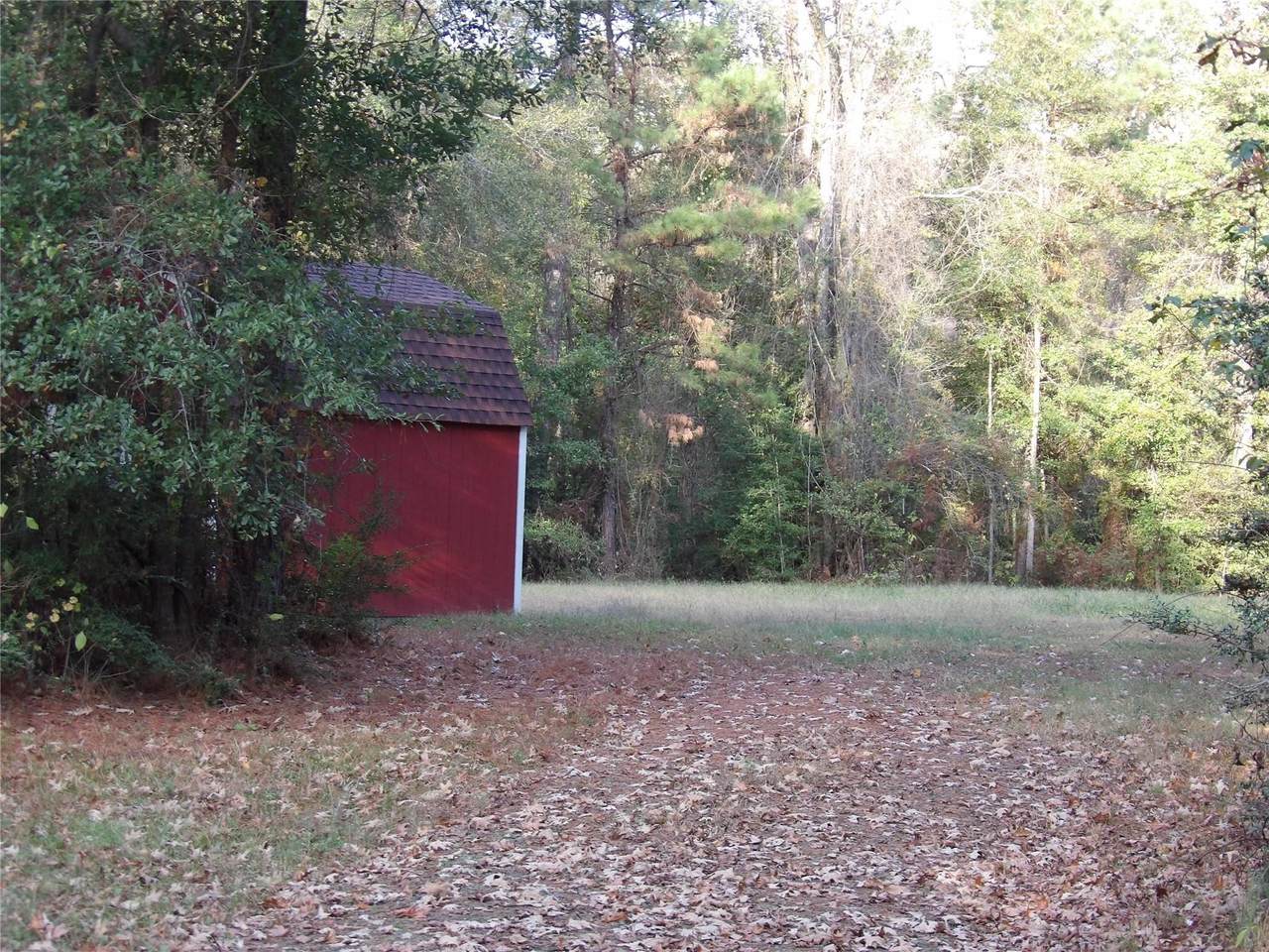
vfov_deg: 14.5
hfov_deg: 19.3
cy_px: 476
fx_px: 3739
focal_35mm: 102
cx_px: 634
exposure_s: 1/60
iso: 143
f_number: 3.6
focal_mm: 18.2
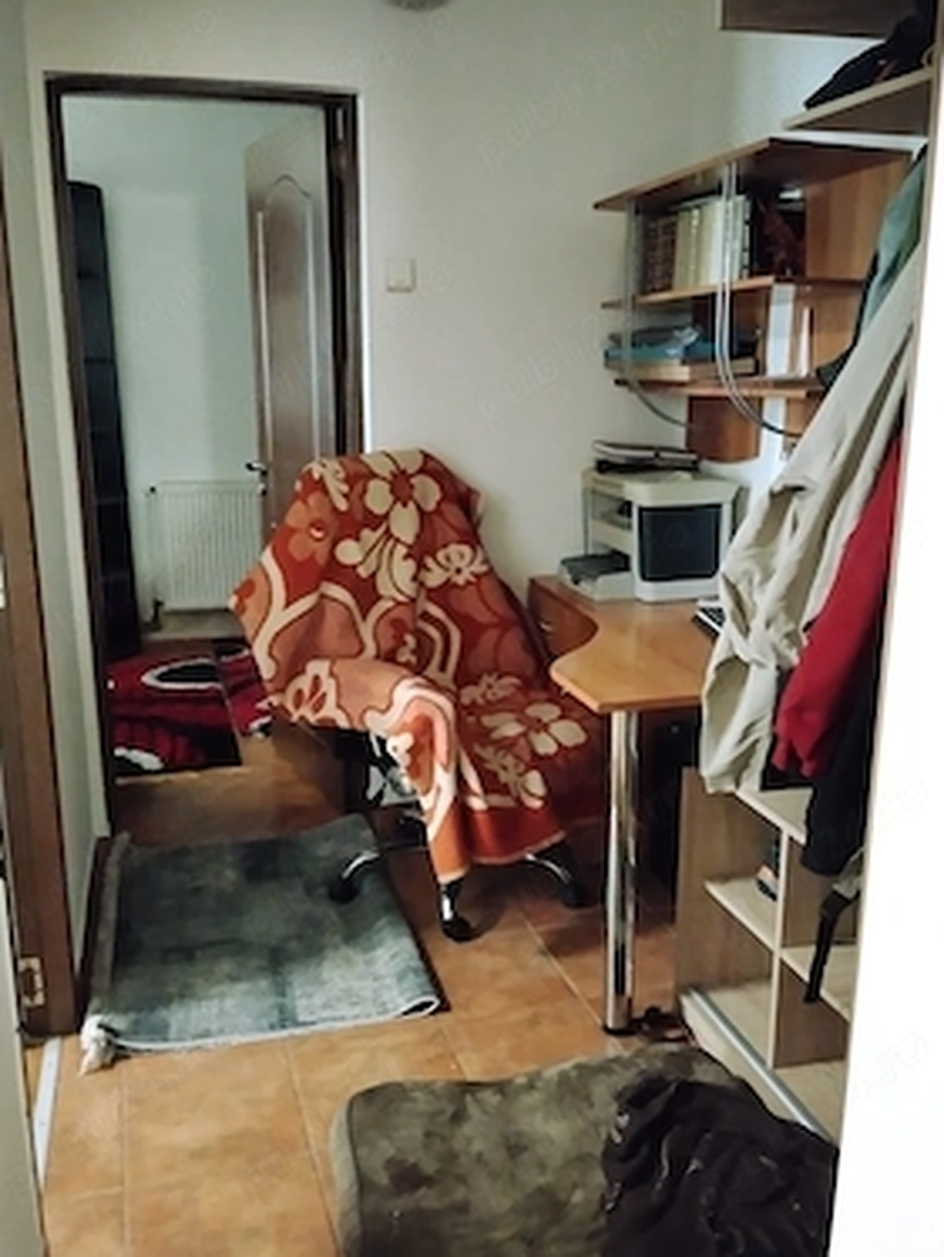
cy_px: 655
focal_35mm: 31
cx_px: 464
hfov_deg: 45.5
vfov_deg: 58.3
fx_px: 1126
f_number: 1.8
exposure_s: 1/17
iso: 4000
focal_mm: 4.22
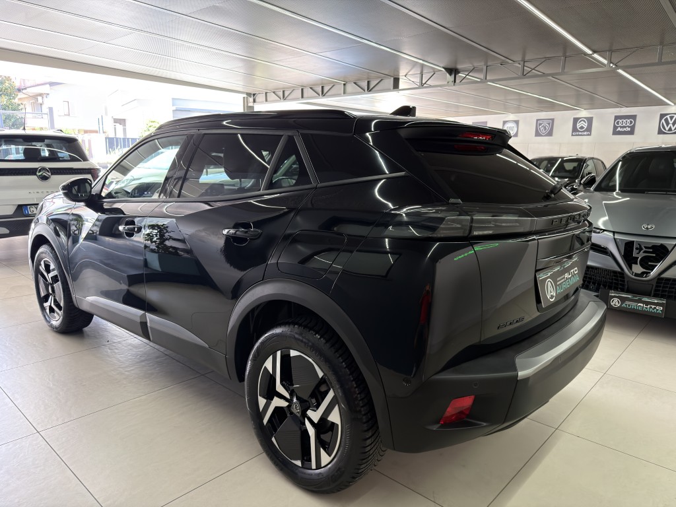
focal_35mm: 24
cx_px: 338
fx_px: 469
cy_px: 254
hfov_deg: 71.6
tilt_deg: -9.9
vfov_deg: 56.8
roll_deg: -0.6
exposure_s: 1/100
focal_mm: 6.76
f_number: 1.78
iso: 250
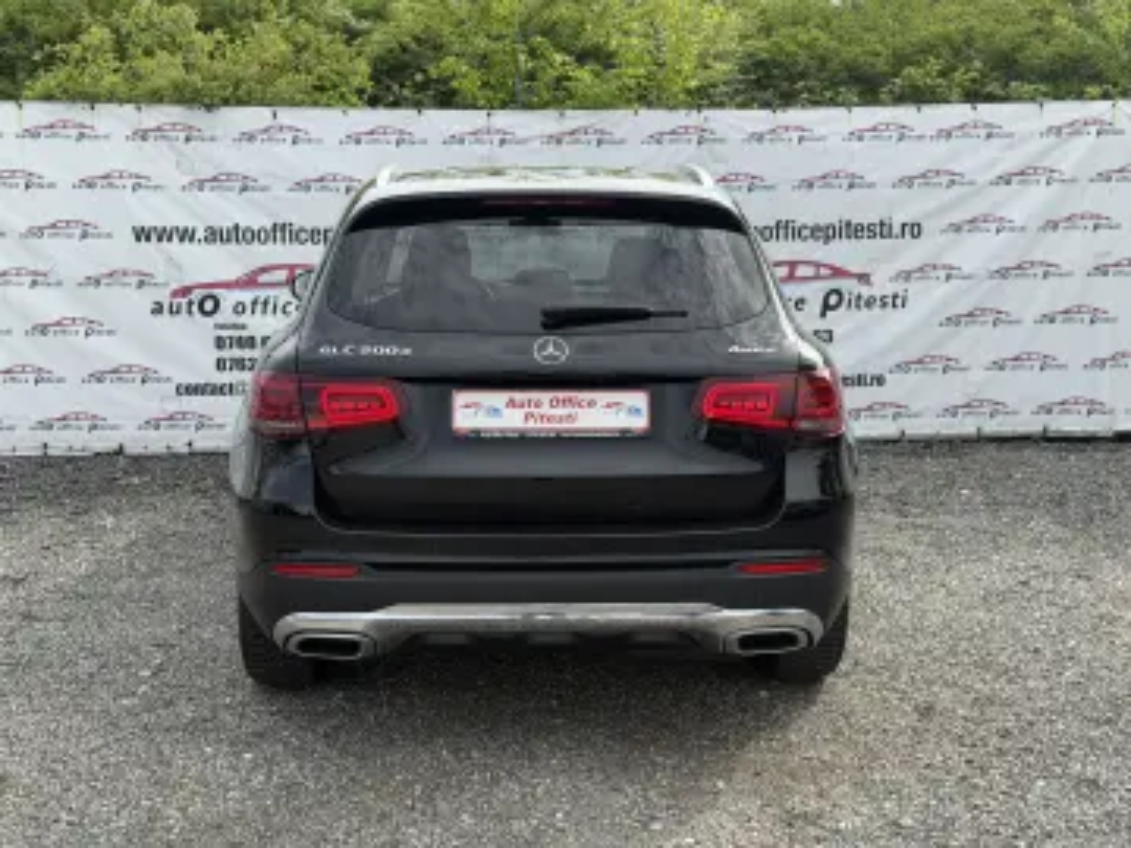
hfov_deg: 39.7
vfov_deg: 30.3
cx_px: 566
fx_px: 1568
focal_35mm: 48
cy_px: 424
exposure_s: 1/2208
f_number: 1.78
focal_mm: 6.76
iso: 64
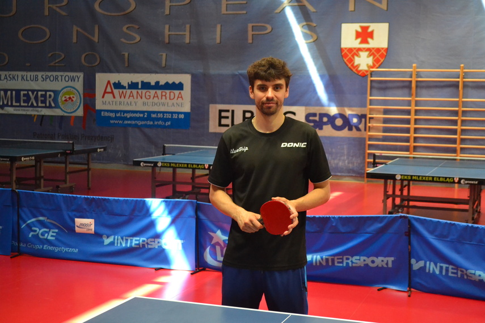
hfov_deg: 33.4
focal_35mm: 60
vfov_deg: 22.6
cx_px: 242
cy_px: 162
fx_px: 808
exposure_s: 1/160
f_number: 5.3
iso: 3200
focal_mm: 40
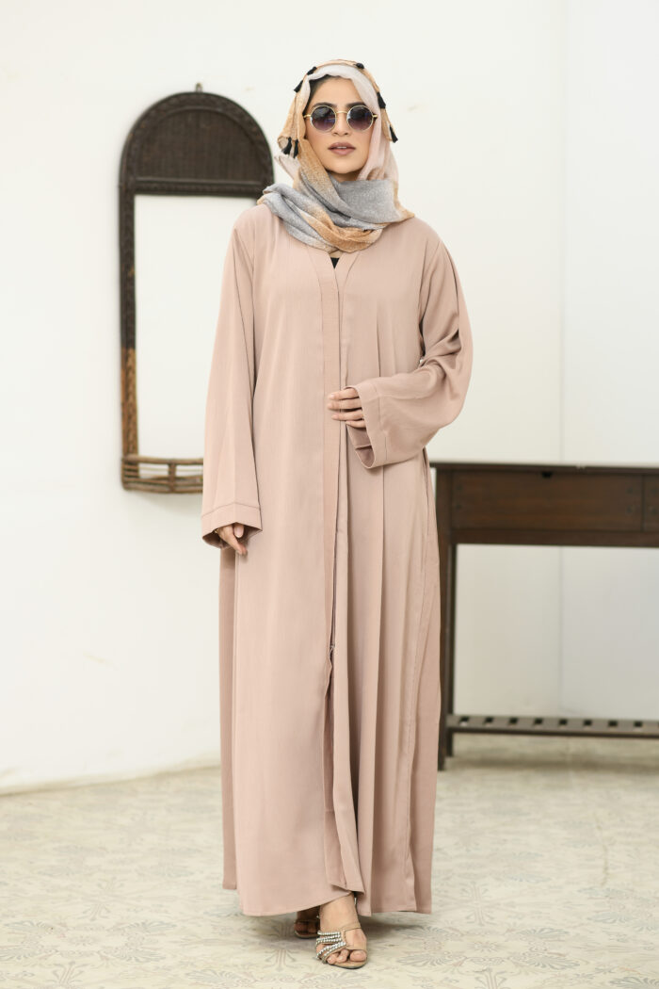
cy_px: 494
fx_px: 2334
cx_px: 330
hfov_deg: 16.1
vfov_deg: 23.9
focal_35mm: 85
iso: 64
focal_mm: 85
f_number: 3.2
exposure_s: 1/160
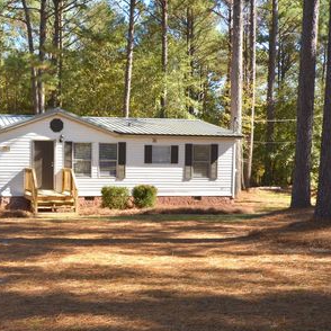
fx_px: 563
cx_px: 55
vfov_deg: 32.8
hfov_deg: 31.7
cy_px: 184
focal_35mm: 52
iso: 200
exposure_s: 1/200
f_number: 8
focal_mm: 24
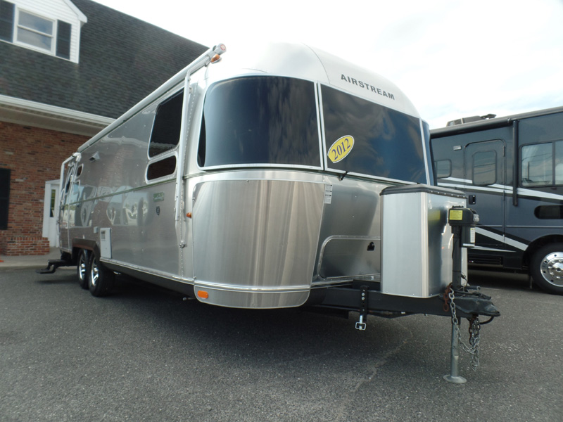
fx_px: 374
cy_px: 211
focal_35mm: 23
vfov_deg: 58.9
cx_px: 282
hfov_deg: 73.9
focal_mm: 4.1
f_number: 3.2
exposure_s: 1/350
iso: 80
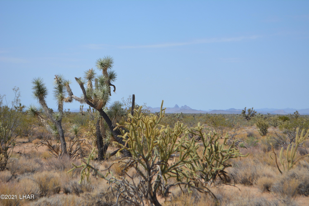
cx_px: 154
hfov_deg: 24.6
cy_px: 103
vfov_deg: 16.6
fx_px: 709
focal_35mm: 82
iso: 400
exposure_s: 1/1600
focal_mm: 55
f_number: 7.1
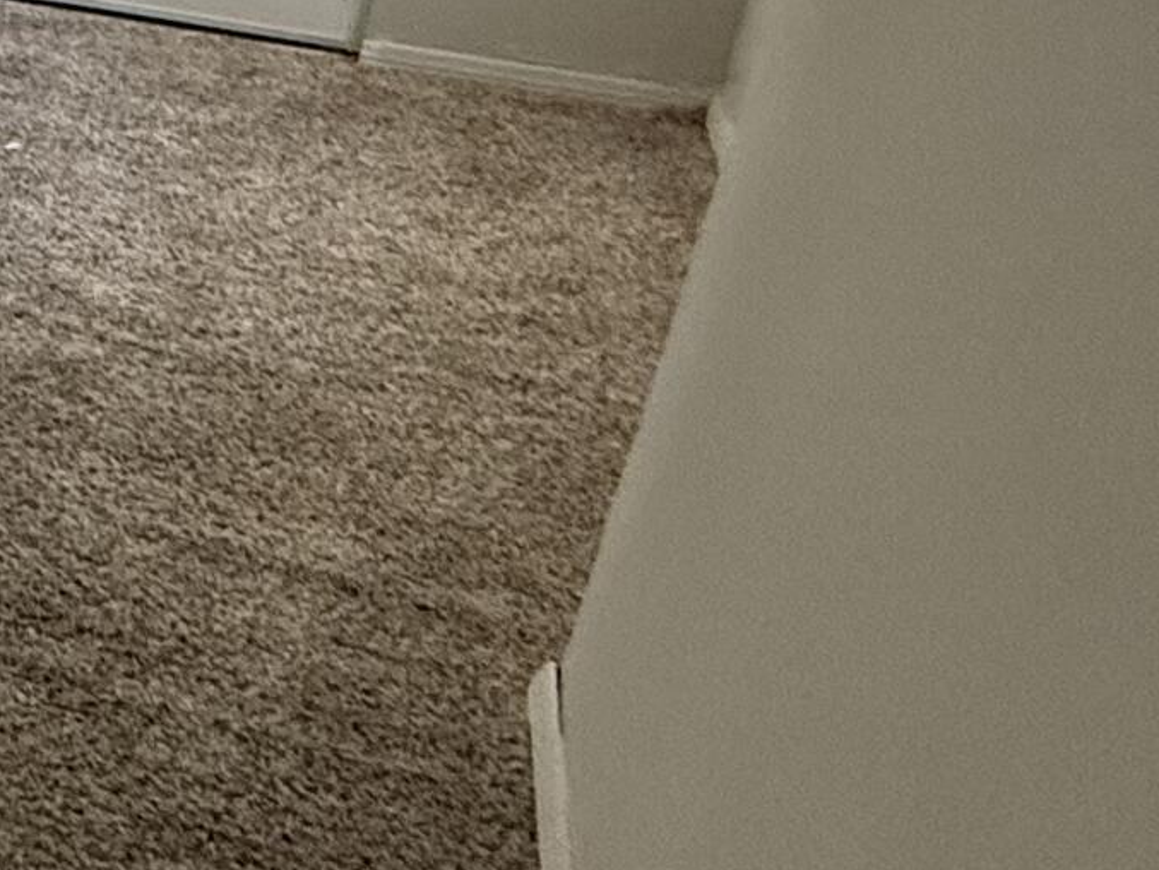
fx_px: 2076
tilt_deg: -18.5
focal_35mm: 62
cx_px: -1299
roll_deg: +2.1
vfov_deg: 22.6
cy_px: -34
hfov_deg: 17.8
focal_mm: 2.22
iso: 320
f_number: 2.2
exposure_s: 1/60
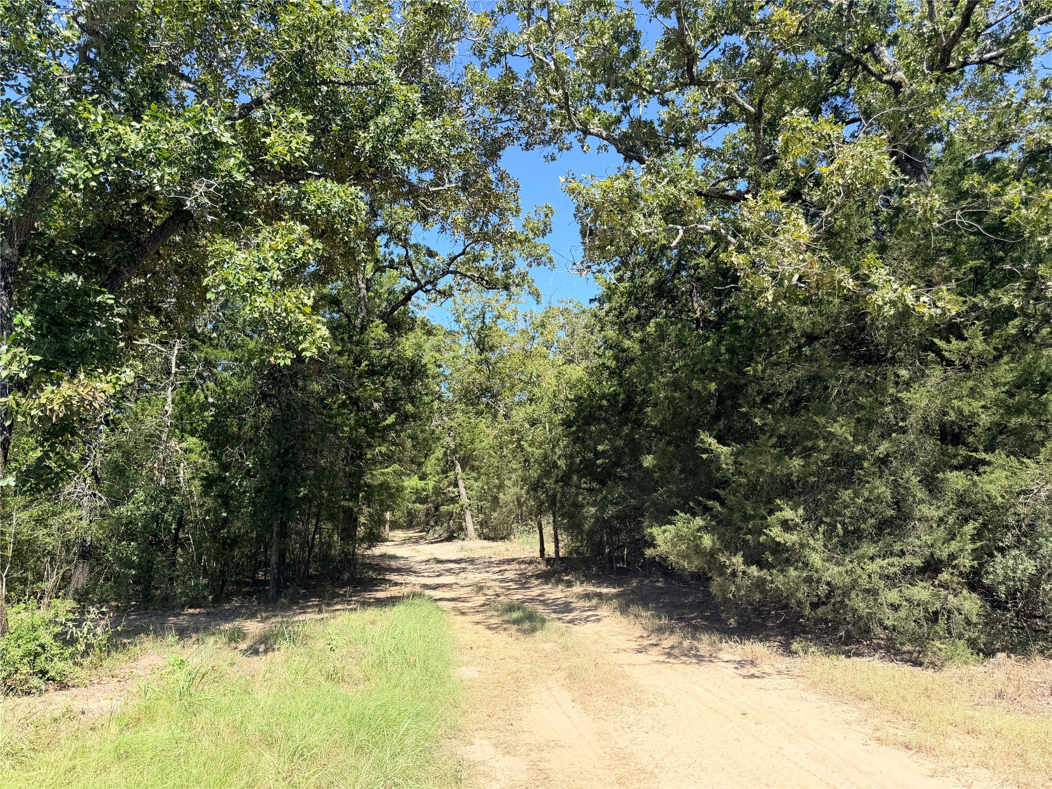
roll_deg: +0.2
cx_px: 526
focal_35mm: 24
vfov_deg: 56.8
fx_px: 729
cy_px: 394
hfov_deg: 71.6
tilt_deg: +9.0
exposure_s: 1/1855
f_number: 1.78
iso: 80
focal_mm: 6.76
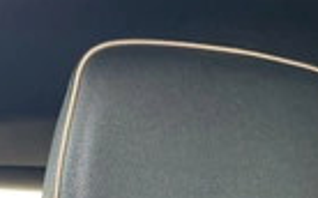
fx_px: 745
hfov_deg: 24.0
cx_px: 108
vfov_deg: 14.7
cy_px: 228
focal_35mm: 86
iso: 64
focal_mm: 3
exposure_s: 1/70
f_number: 1.8
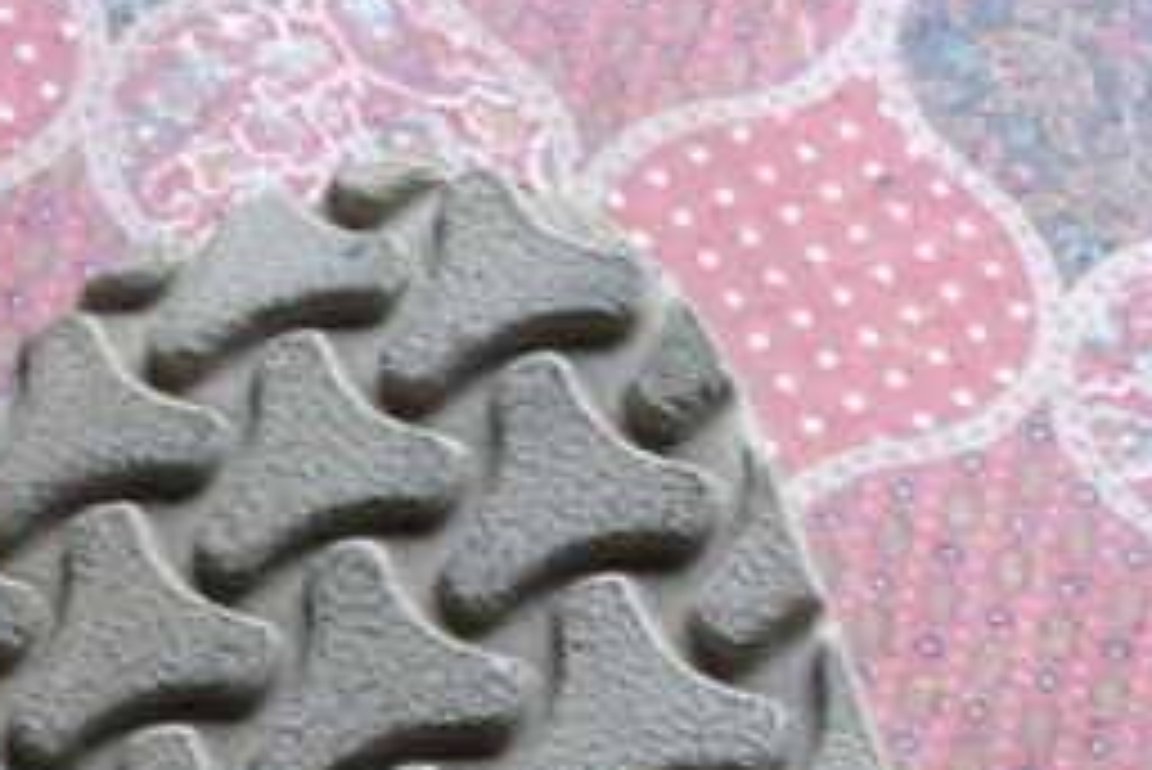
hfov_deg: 14.2
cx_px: 32
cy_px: 1662
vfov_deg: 9.0
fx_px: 4546
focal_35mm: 142
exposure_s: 1/60
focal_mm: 6.3
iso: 125
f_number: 3.1
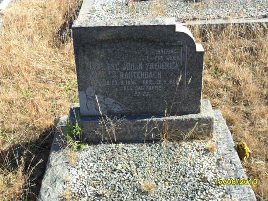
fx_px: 403
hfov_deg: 36.8
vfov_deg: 28.1
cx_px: 134
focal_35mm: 52
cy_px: 100
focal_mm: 9.3
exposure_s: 1/180
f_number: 5
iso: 100
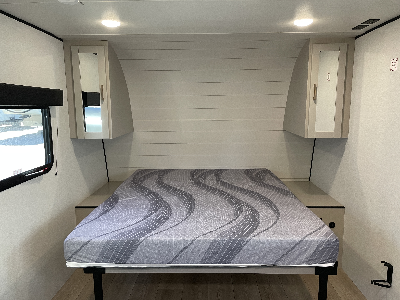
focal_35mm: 26
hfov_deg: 67.3
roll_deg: +0.0
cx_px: 200
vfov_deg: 53.1
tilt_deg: -5.4
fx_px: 300
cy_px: 150
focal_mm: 4.2
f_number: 1.6
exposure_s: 1/75
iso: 125
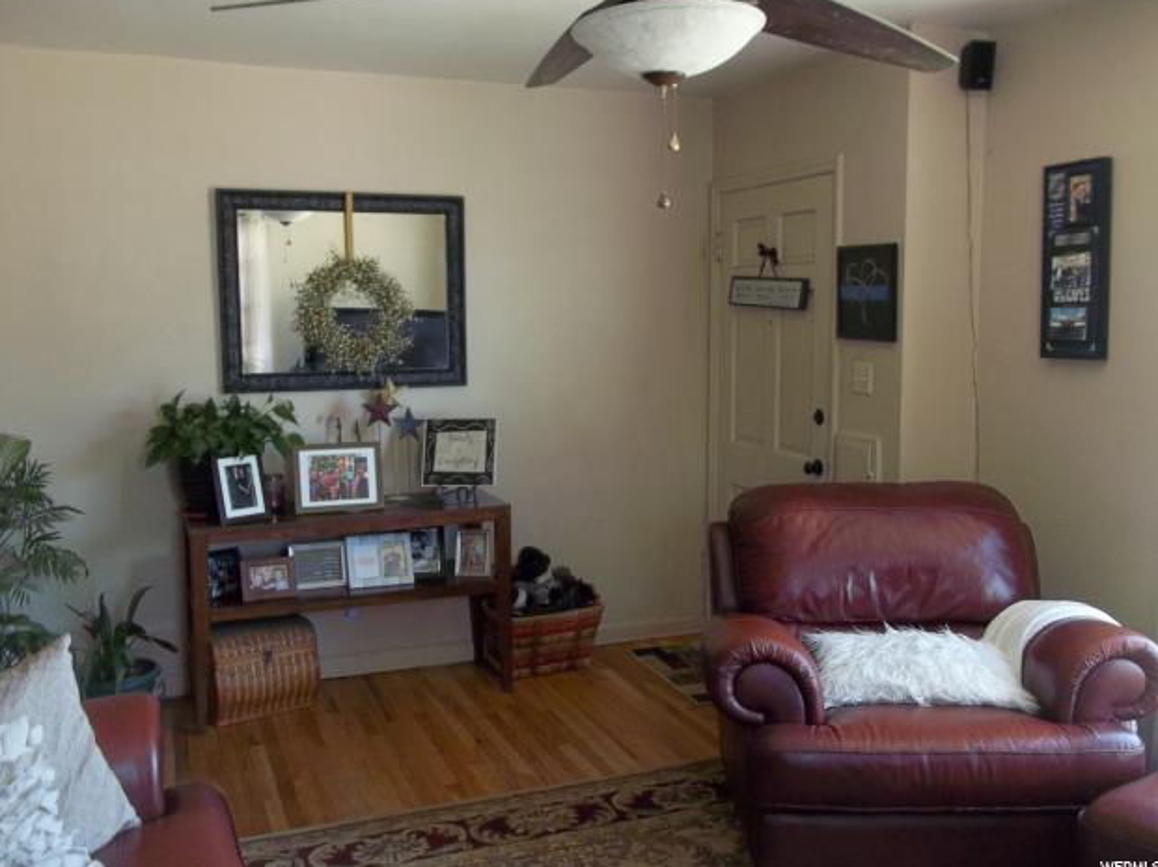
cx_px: 563
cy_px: 427
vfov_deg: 42.9
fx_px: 1103
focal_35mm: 33
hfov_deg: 55.4
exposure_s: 1/30
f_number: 2.9
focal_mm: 5.7
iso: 160
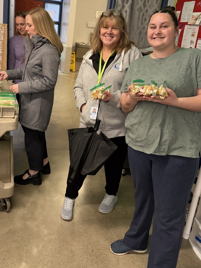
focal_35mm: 33
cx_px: 67
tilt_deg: -15.8
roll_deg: -6.2
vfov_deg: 54.6
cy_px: 97
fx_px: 255
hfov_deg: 42.4
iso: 800
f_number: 1.78
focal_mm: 6.76
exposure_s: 1/59
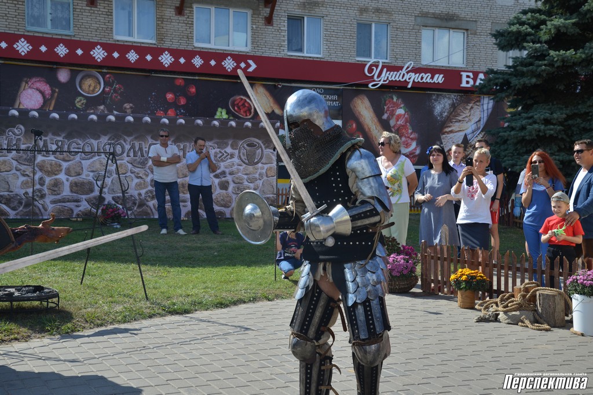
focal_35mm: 52
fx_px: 857
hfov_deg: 38.2
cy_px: 198
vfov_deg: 26.0
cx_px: 296
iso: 250
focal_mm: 52
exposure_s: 1/320
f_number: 9
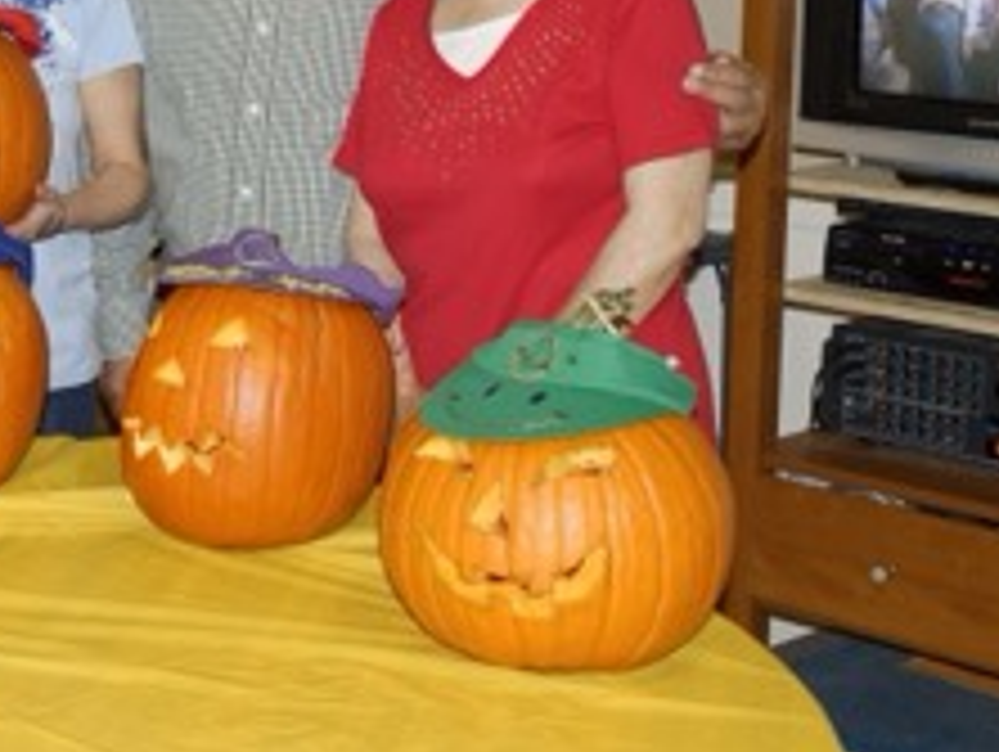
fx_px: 2340
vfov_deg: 17.9
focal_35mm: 81
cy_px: 50
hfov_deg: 22.8
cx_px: -68
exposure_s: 1/30
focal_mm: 26
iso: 400
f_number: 5.6
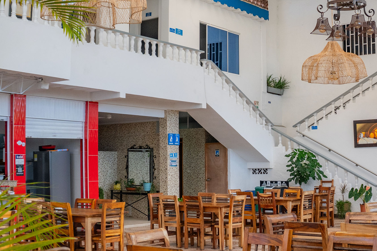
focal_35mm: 55
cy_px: 161
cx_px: 273
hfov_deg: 35.6
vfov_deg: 24.5
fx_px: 576
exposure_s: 1/160
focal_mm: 16
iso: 320
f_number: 3.5
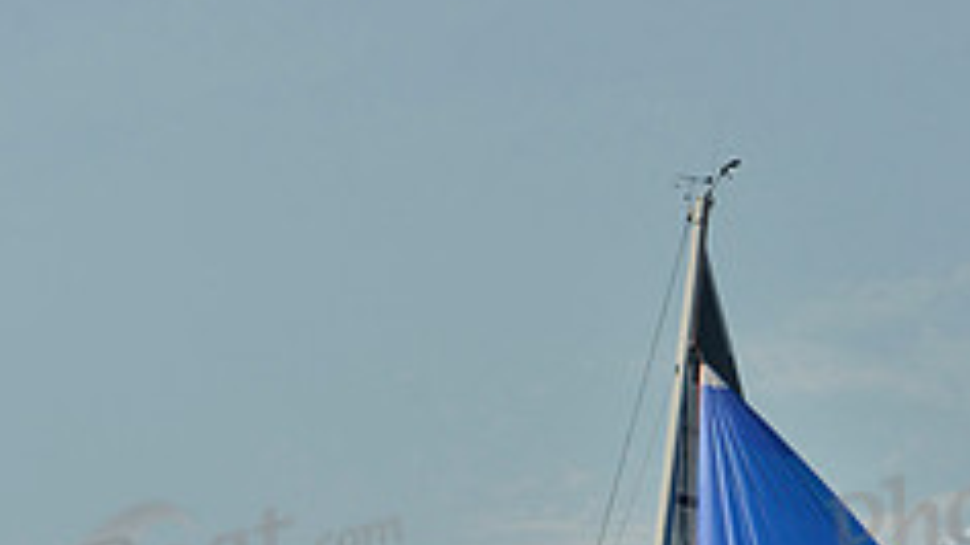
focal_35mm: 210
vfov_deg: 5.6
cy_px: 1123
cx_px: 616
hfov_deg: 10.3
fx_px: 5398
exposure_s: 1/1250
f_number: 8
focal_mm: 82
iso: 200
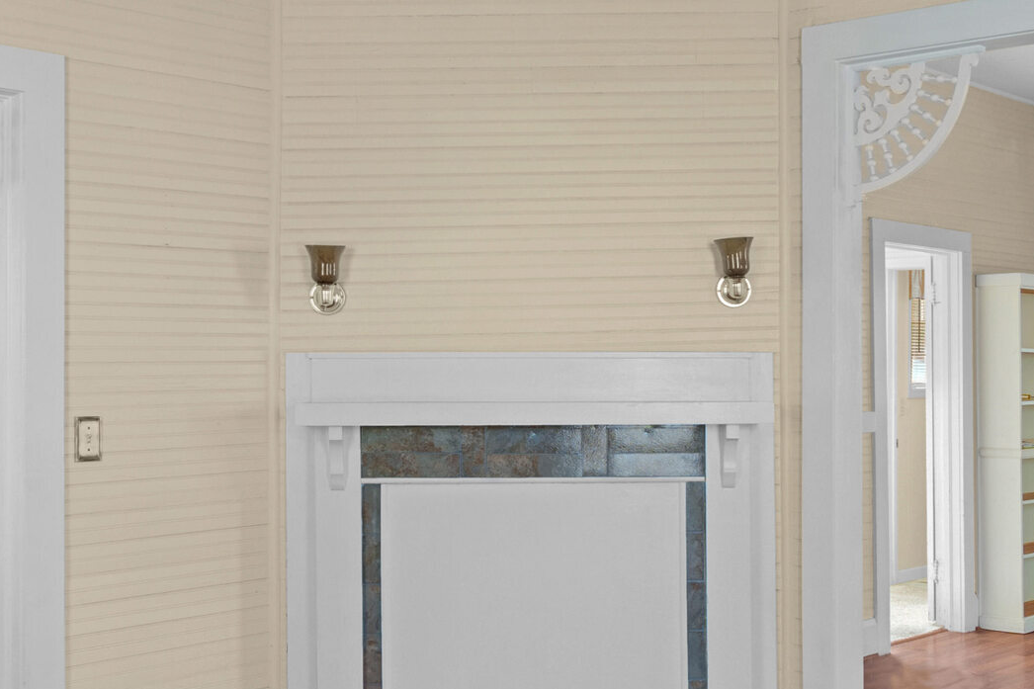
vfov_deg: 27.8
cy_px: 380
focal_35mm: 48
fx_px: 1392
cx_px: 574
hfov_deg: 40.7
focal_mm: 11
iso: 250
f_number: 7.1
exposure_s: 1/5
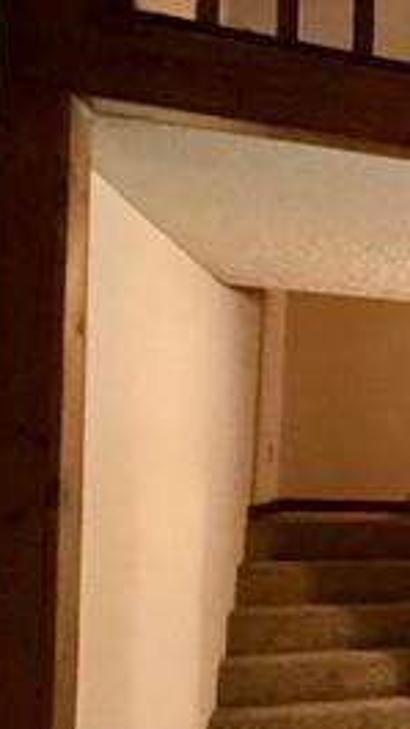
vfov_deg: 35.2
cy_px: 462
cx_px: 1247
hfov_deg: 11.3
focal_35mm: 59
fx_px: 1141
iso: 1250
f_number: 2.2
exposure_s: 1/60
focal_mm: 2.22
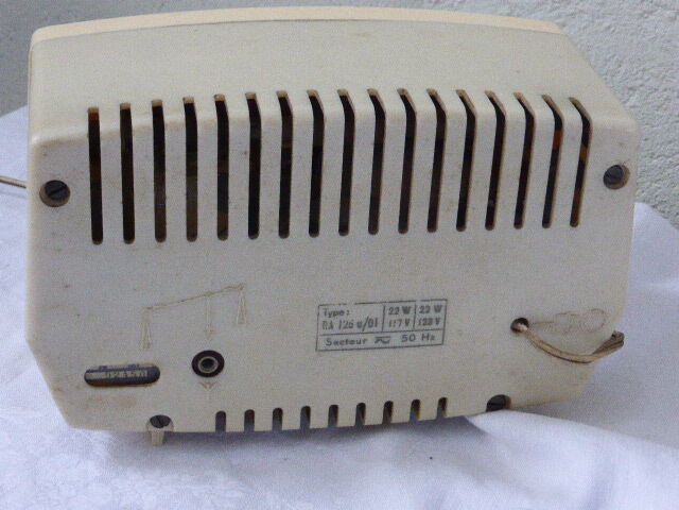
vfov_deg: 21.3
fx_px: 1353
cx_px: 340
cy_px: 255
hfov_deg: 28.2
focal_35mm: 69
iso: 800
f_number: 4.9
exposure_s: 1/60
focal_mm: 11.7
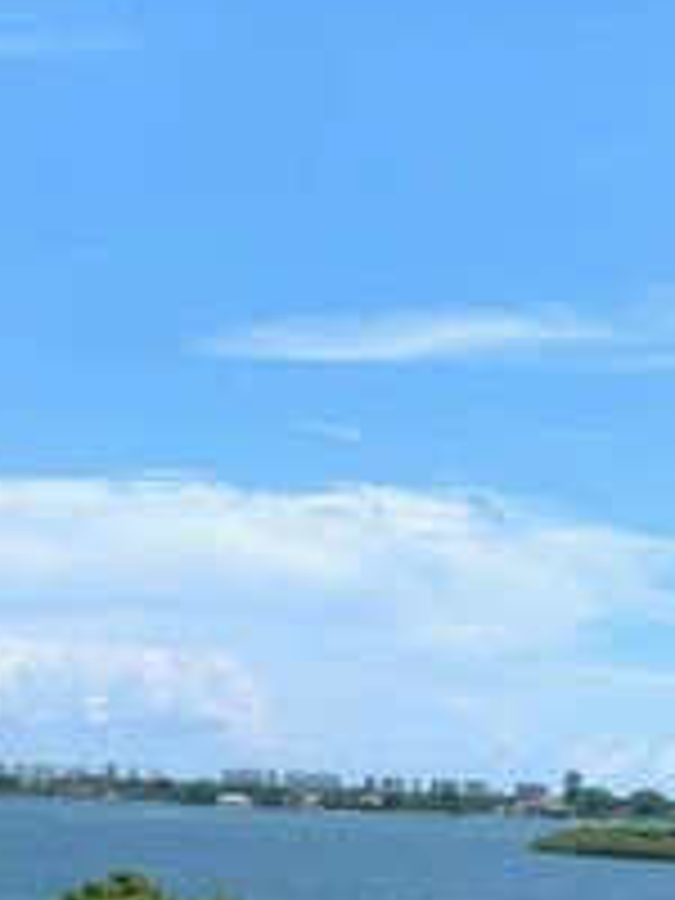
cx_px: 180
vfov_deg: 20.7
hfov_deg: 17.7
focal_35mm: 83
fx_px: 2158
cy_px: 1274
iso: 25
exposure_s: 1/2755
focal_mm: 4.25
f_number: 1.8
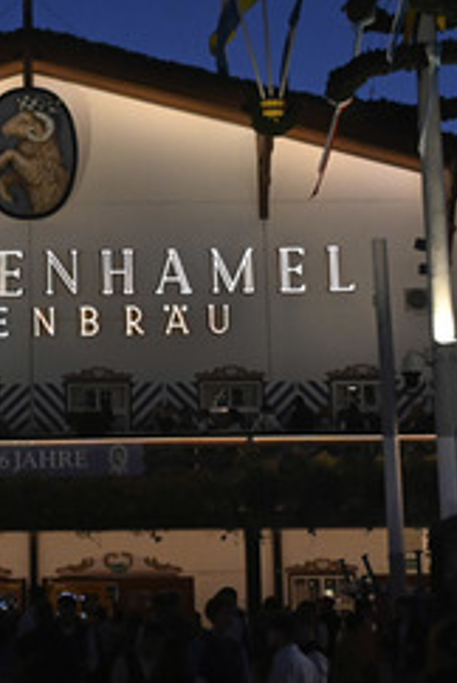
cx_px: 37
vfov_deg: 26.0
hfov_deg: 17.3
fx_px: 1481
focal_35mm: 78
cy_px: 364
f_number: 8
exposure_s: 1/250
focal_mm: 28
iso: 5000
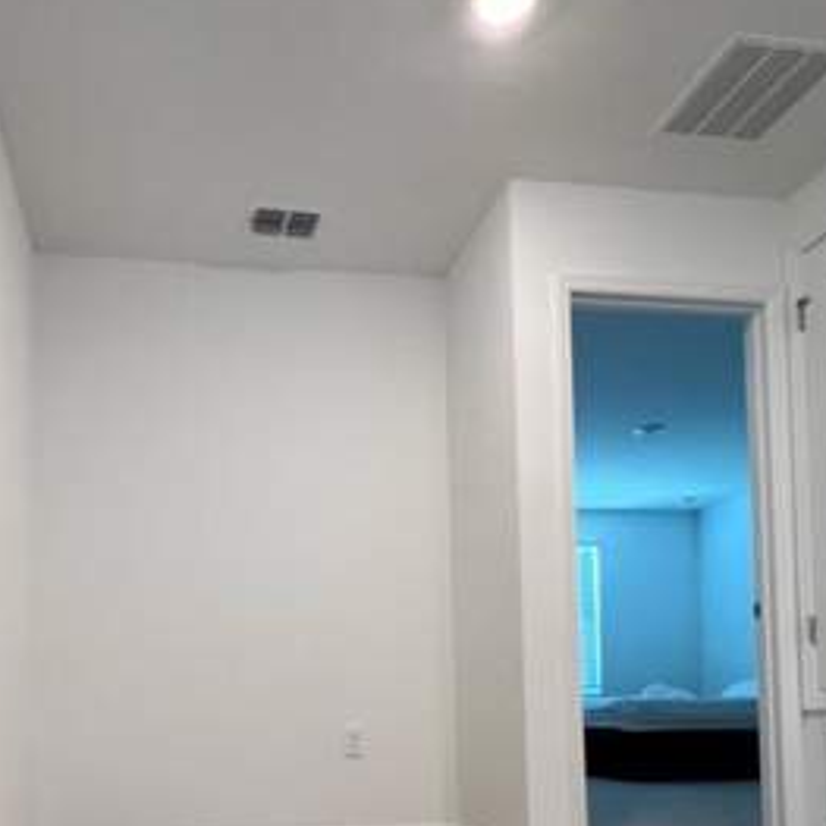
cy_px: 685
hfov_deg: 56.0
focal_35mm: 28
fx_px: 756
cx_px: 270
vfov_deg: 52.8
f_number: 1.8
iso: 250
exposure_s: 1/120
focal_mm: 1.57
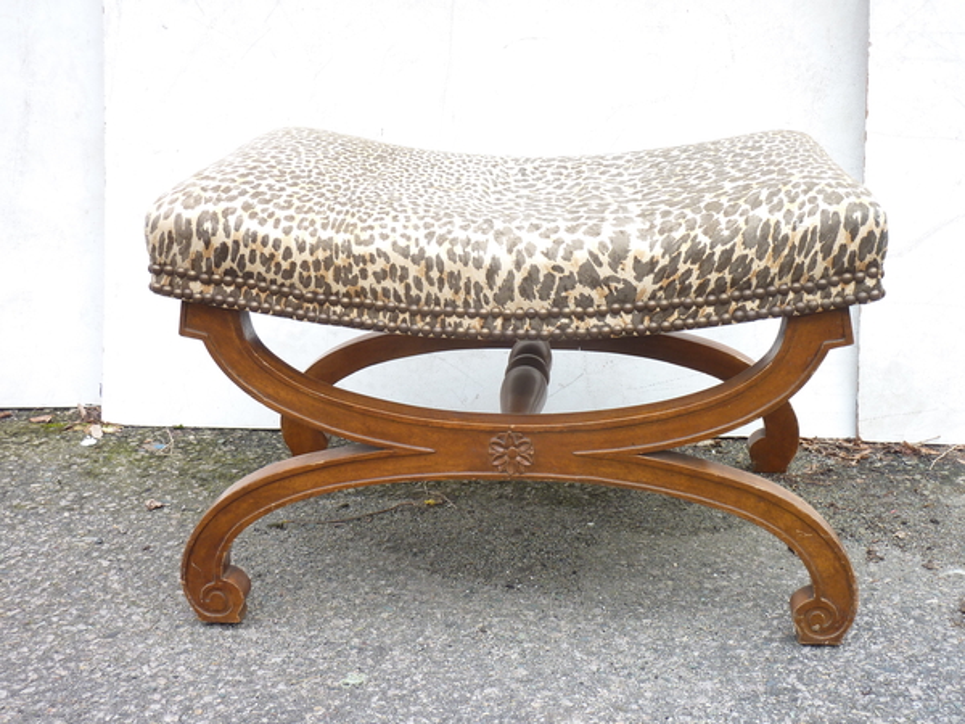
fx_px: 1254
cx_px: 482
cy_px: 362
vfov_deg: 32.2
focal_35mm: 45
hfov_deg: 42.1
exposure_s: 1/100
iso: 80
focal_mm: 7.3
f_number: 4
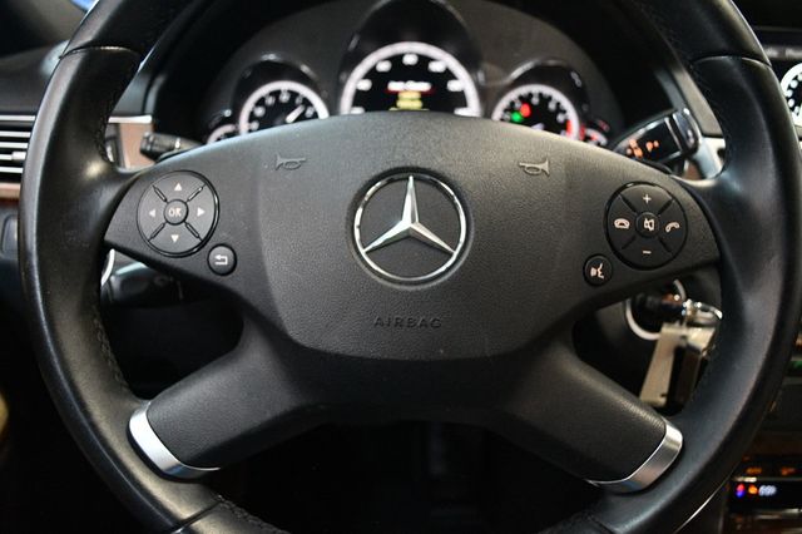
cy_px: 267
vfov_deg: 47.9
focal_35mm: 27
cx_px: 401
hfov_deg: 67.4
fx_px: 601
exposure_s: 1/60
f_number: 3.5
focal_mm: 18
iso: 4000
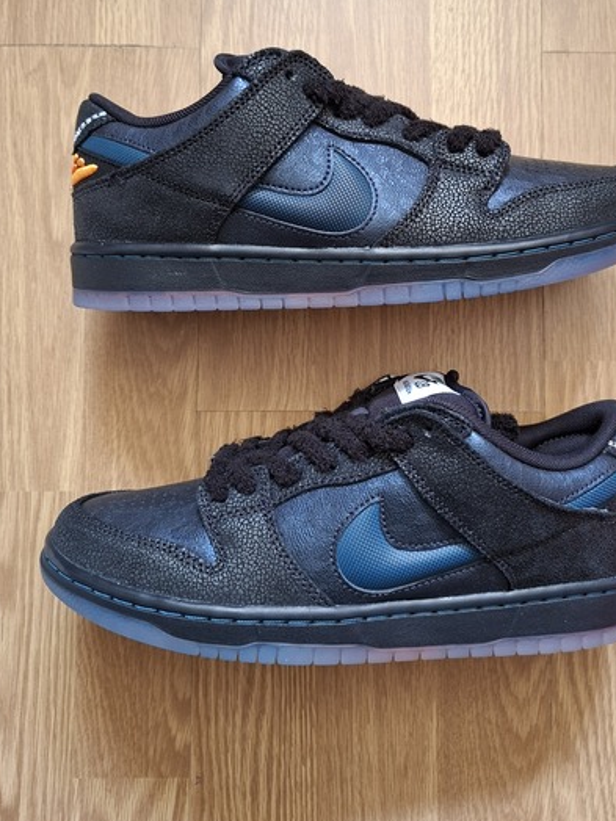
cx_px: 362
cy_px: 327
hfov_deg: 46.6
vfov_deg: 59.5
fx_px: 712
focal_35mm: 30
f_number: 1.8
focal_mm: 5.54
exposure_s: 1/33
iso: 320
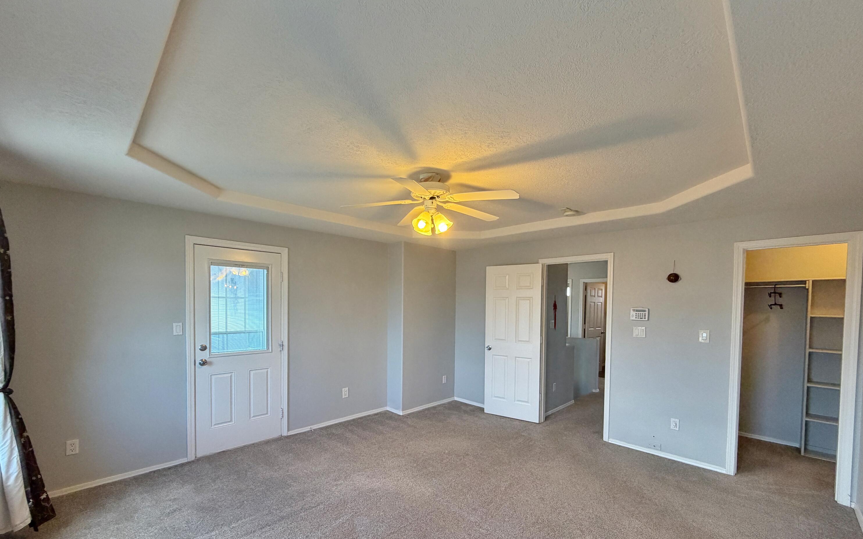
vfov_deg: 74.2
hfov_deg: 101.5
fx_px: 353
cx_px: 432
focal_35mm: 15
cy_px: 315
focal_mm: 2.22
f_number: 2.2
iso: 320
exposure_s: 1/120
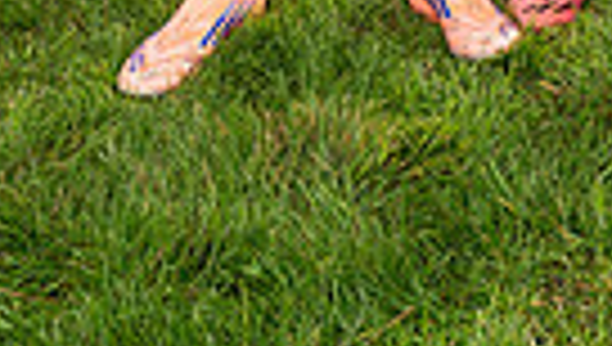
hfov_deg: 23.2
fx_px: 1463
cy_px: -652
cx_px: 513
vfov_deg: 10.3
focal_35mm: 90
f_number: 8
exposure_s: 1/200
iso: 250
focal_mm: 26
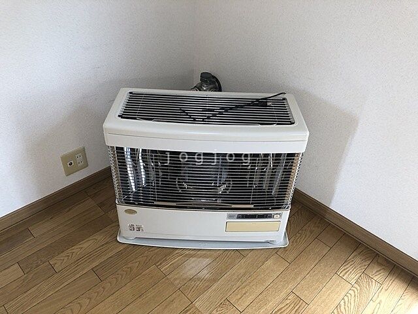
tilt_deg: -37.4
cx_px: 209
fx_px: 338
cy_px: 157
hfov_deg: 63.4
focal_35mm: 28
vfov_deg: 49.7
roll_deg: -2.2
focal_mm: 3.99
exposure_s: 1/25
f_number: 1.8
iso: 40
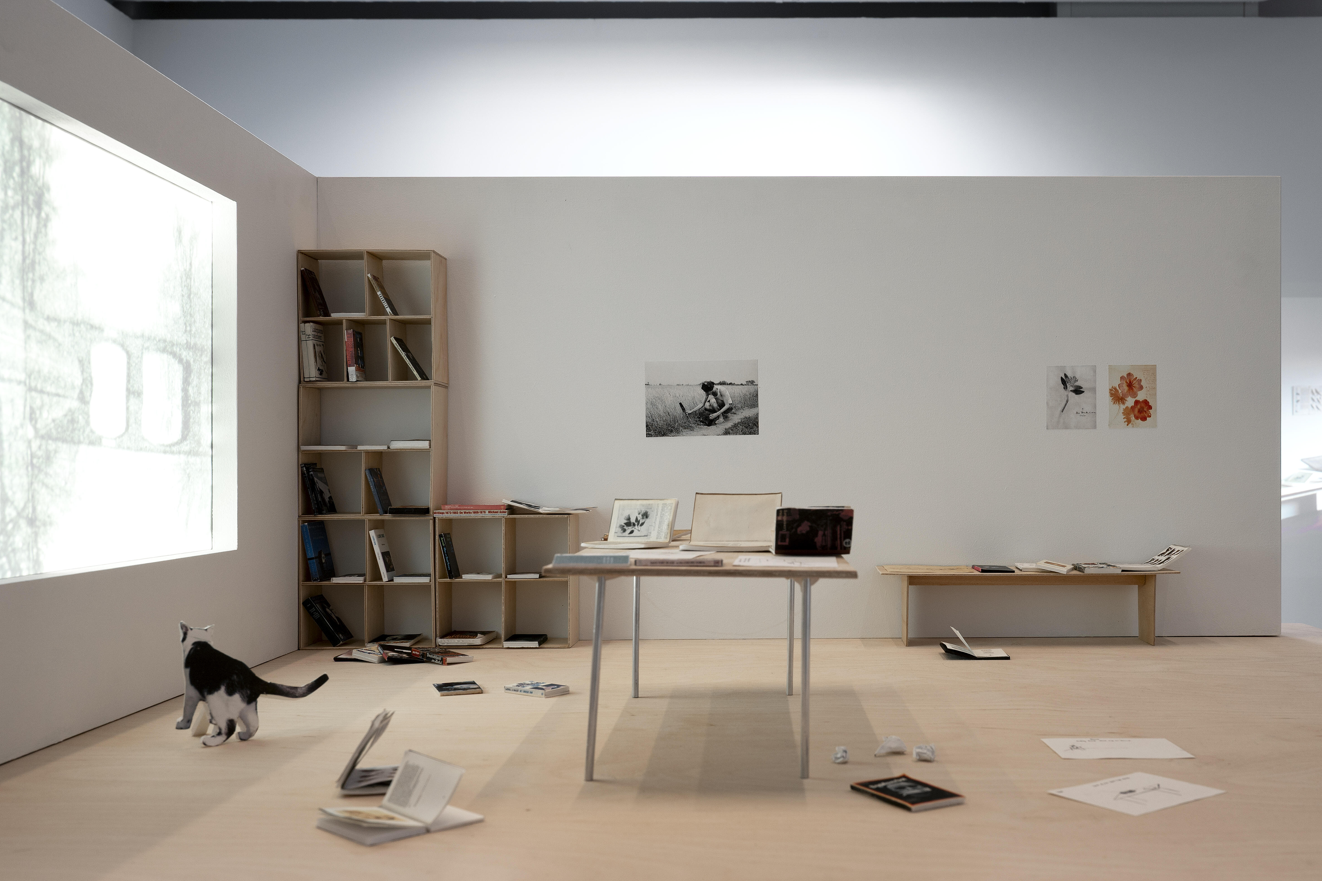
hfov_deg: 60.3
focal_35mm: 31
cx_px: 648
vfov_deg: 42.3
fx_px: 1138
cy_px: 435
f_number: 11
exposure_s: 1/1.67
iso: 200
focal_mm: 30
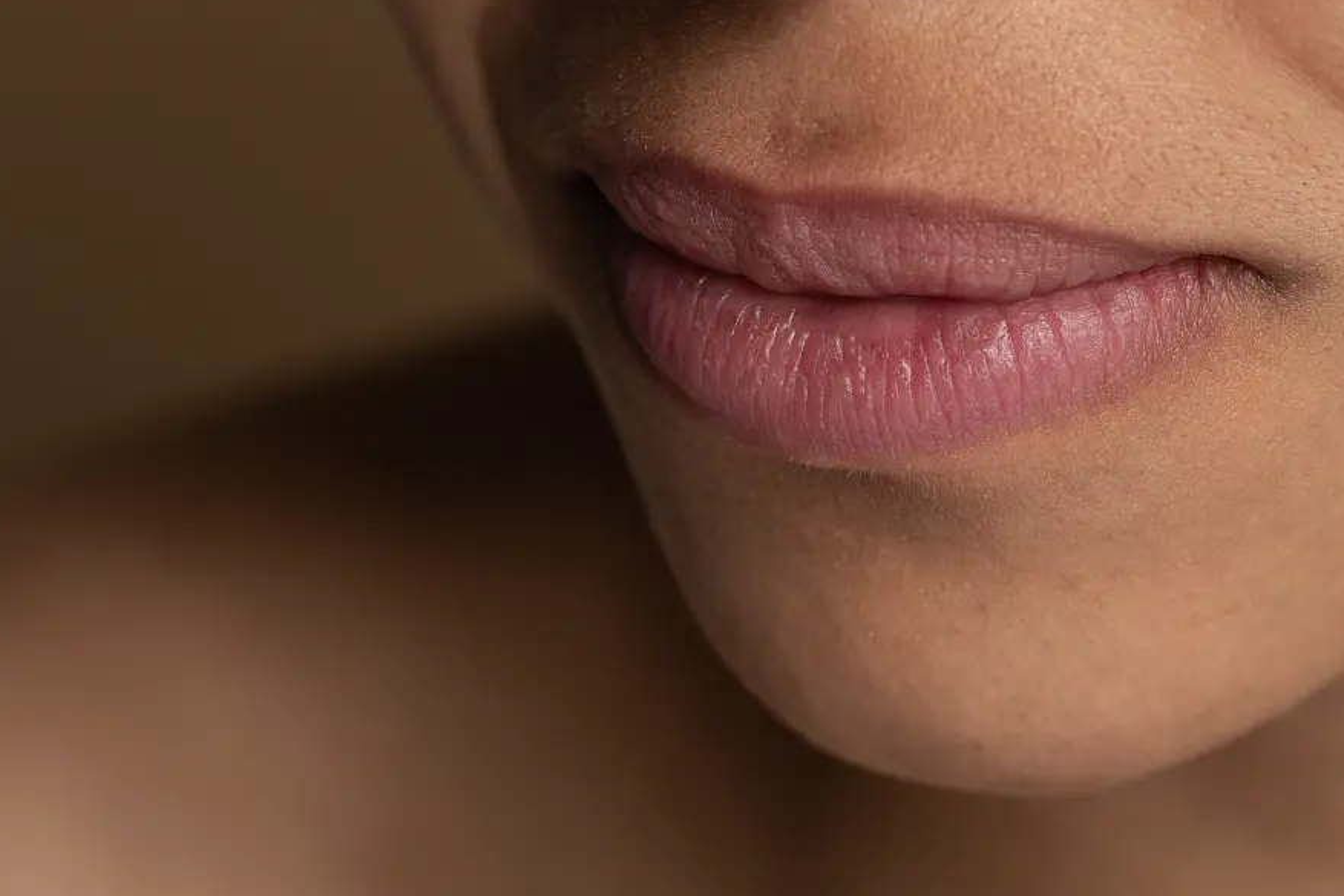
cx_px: 1090
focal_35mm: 230
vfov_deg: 6.0
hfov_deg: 8.9
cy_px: 657
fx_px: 8588
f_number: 5.6
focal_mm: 105
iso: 250
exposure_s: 1/200
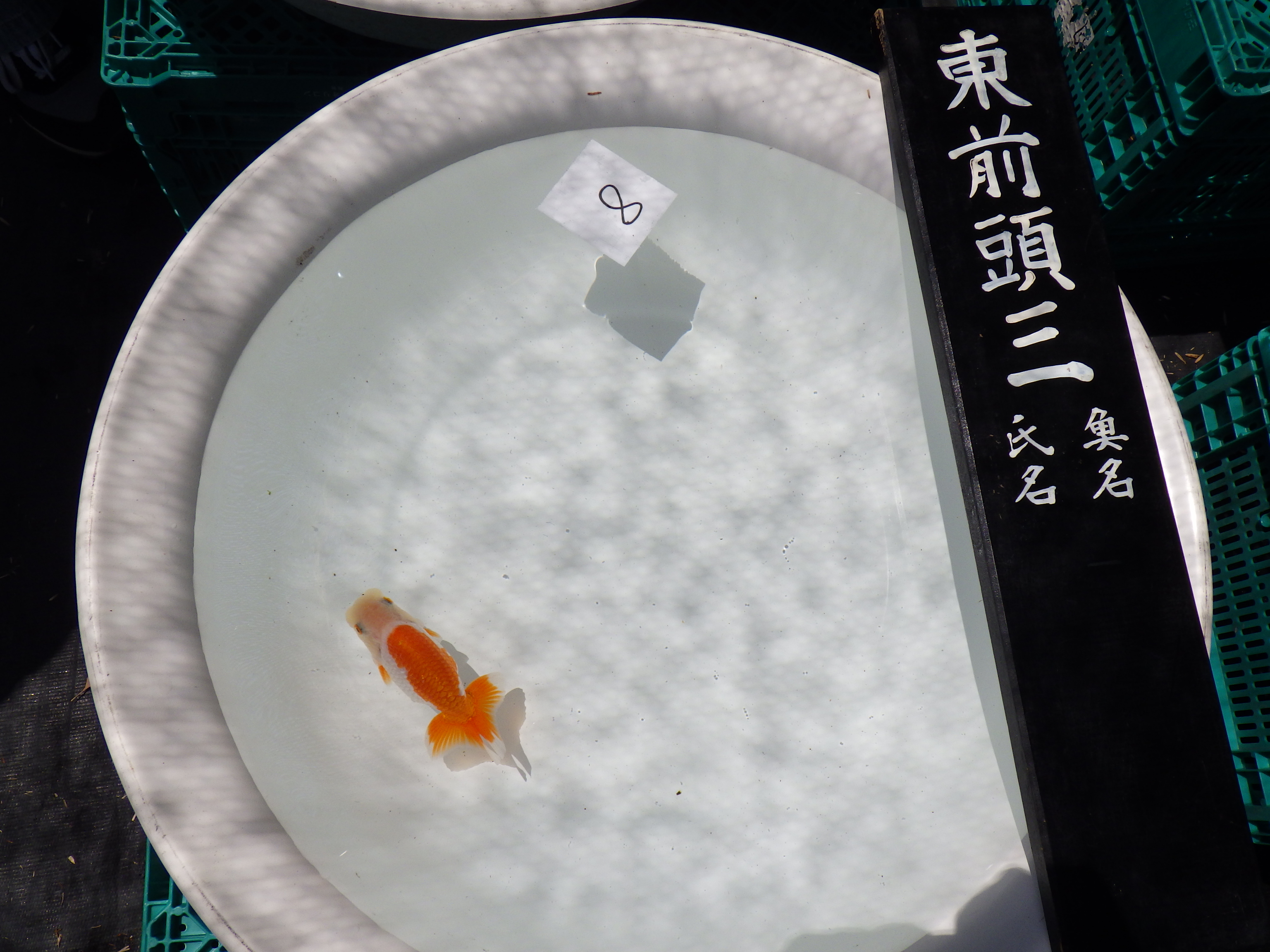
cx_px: 635
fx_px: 1027
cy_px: 476
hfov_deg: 63.4
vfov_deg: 49.7
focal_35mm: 28
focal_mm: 5
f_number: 4.2
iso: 125
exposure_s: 1/800
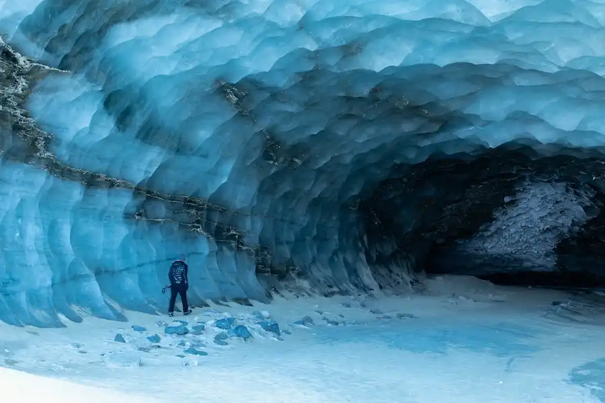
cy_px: 202
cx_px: 302
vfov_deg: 27.0
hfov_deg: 39.6
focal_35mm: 50
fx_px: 840
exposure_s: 1/50
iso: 100
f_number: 2.8
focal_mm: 50
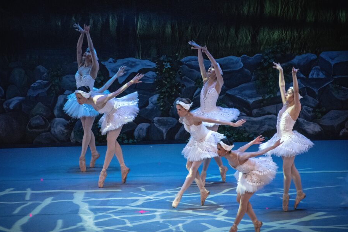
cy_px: 113
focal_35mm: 357
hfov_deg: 5.8
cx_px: 168
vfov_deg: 3.9
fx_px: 3451
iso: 3200
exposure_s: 1/160
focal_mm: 210
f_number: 5.3
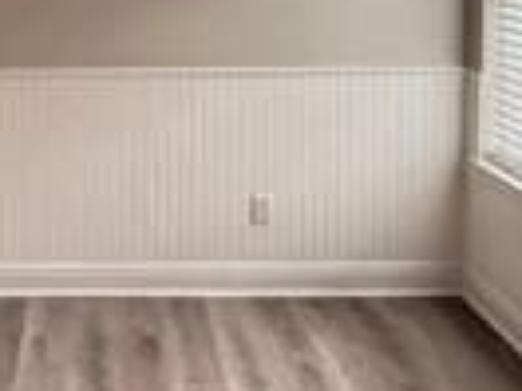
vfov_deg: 26.3
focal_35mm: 51
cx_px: 83
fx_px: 769
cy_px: -43
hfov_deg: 35.9
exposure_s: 1/120
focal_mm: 2.22
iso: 200
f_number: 2.2
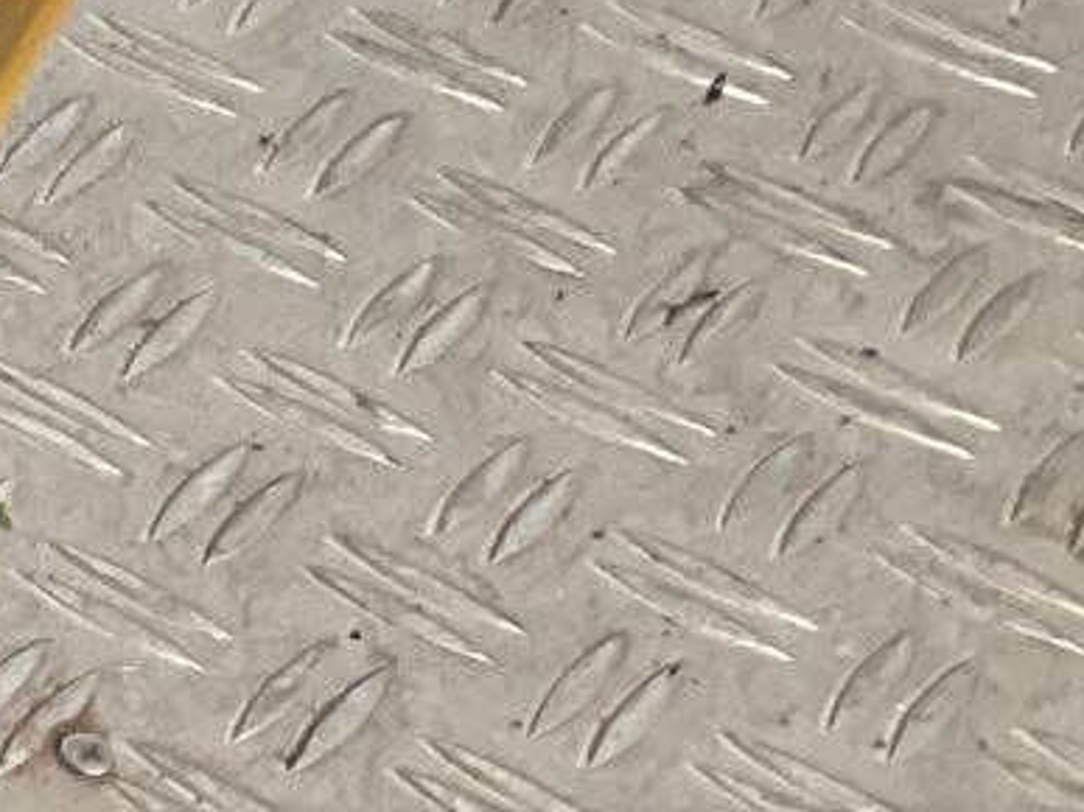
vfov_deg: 7.5
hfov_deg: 8.2
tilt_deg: -35.7
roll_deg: +4.5
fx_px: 6011
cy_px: -622
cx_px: -2499
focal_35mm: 192
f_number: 1.8
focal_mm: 3
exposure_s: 1/120
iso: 20
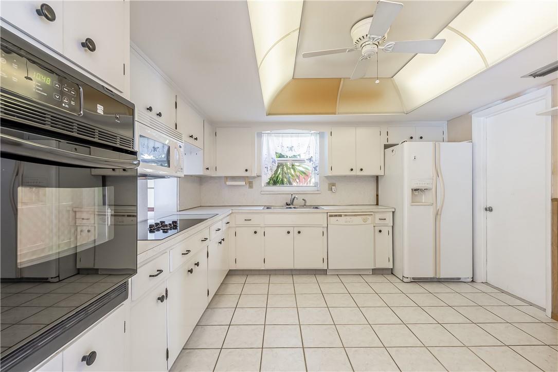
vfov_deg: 73.8
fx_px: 248
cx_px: 279
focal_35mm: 16
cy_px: 186
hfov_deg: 96.7
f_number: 8
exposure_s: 1/15
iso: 200
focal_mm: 16
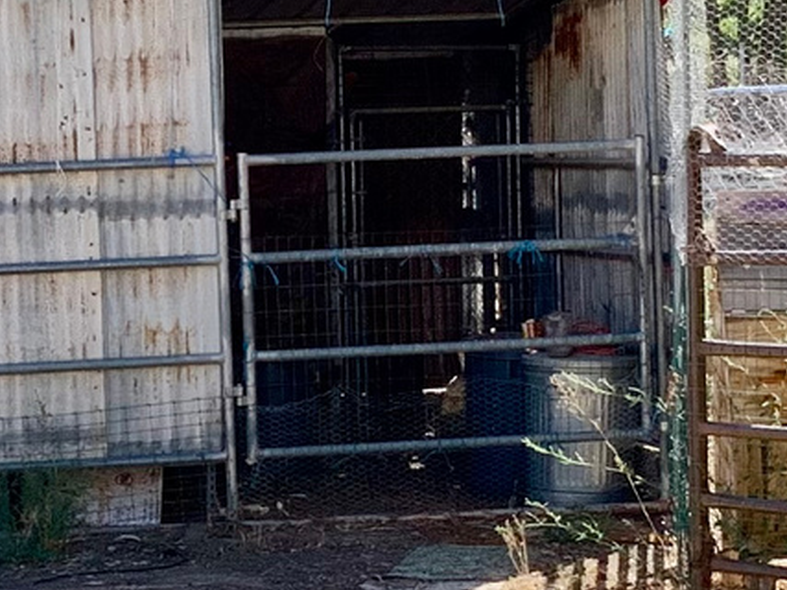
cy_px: 336
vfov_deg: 10.7
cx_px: 295
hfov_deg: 14.2
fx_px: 3159
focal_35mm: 139
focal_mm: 3
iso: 16
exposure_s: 1/792
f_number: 1.8
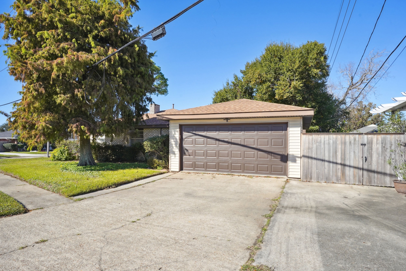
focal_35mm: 22
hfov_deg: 78.6
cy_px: 136
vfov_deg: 57.2
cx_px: 203
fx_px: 248
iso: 800
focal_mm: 22
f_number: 11
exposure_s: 1/800
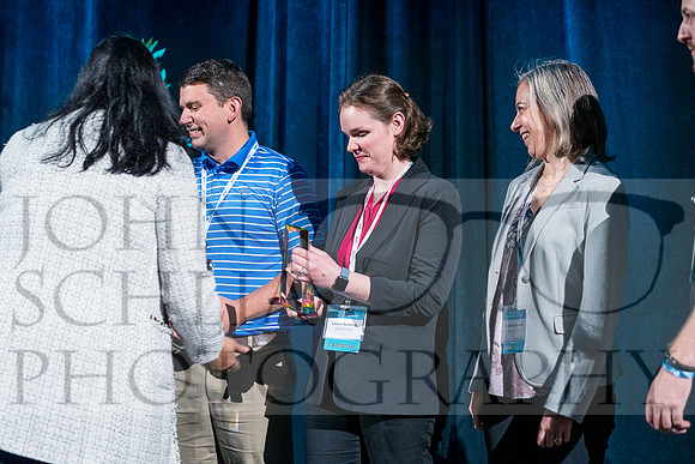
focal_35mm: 70
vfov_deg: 19.5
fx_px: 1352
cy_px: 232
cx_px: 348
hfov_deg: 28.8
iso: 3200
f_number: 3.5
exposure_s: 1/125
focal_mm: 70
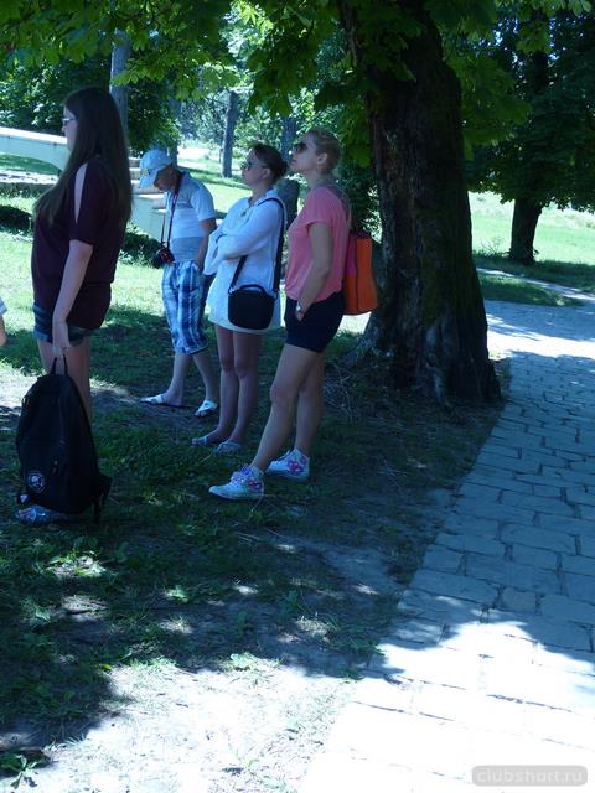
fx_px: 1100
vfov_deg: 39.7
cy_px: 396
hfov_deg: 30.3
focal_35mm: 48
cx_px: 298
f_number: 4
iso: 100
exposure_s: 1/125
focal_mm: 7.1
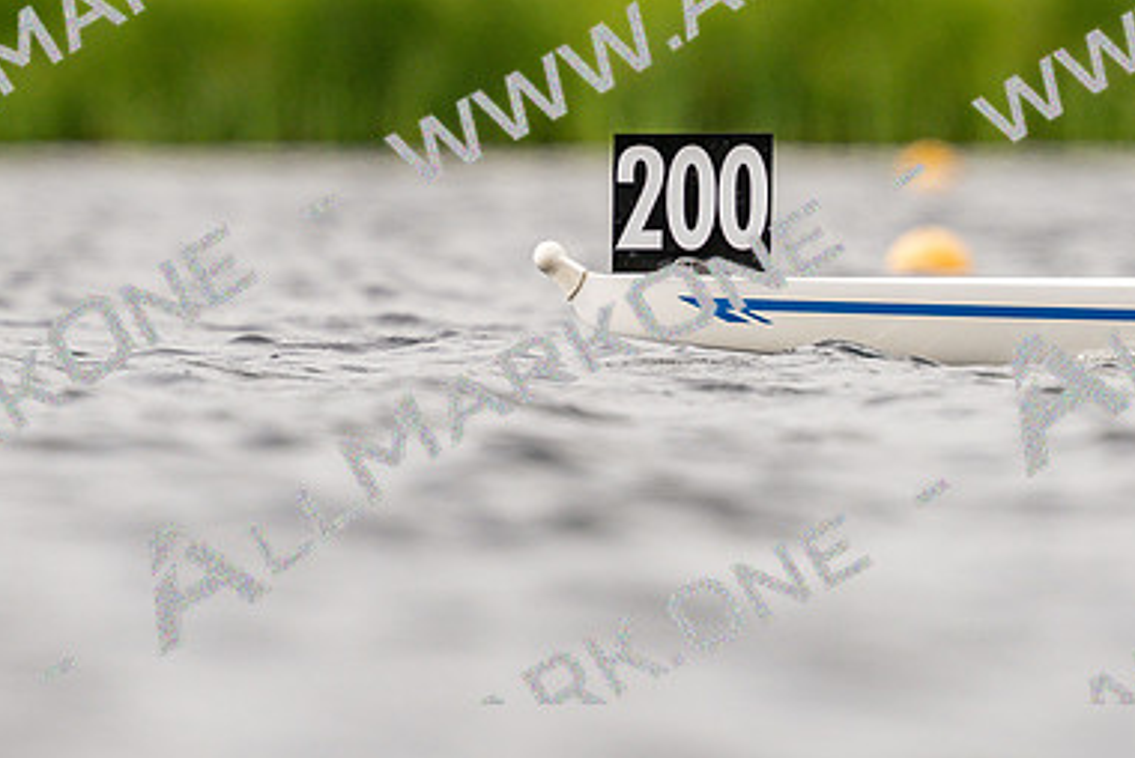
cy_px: 192
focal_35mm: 1372
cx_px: 756
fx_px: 43288
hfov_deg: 1.5
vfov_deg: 1.0
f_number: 5.6
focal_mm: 600
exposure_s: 1/1250
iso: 200
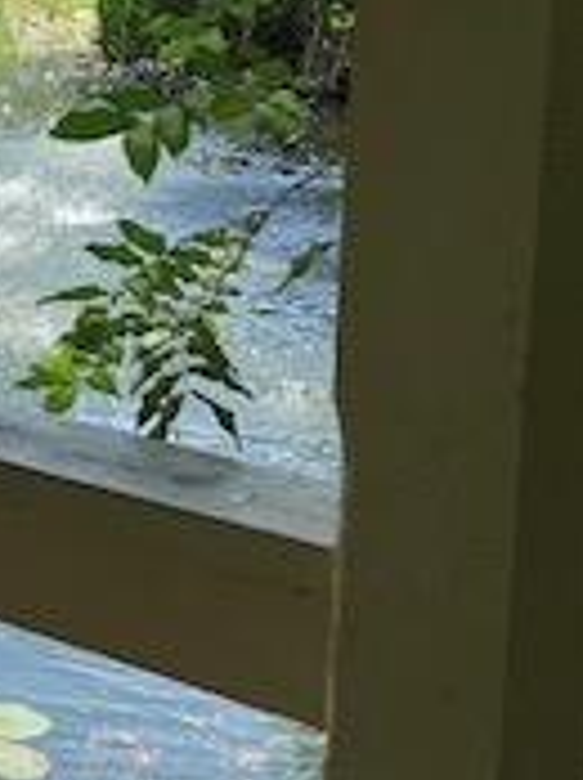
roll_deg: +0.6
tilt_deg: -10.2
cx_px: -466
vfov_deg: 19.0
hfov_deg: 13.0
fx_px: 2319
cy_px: 247
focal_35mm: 103
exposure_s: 1/676
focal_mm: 3.99
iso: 20
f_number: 1.8
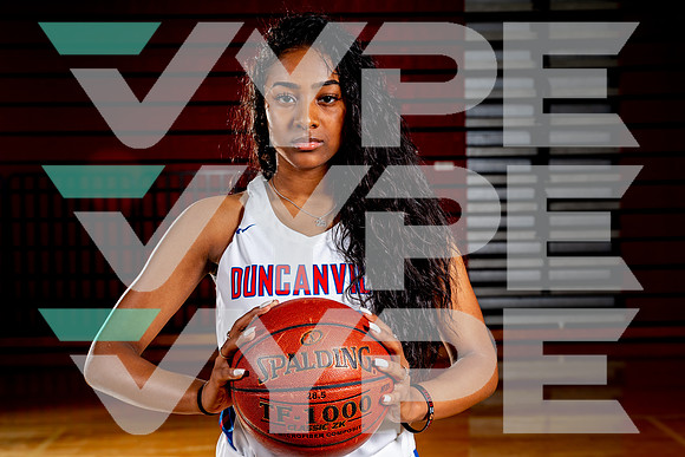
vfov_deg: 25.5
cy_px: 228
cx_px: 342
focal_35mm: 53
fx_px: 1009
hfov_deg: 37.5
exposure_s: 1/125
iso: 100
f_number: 5.6
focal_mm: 53
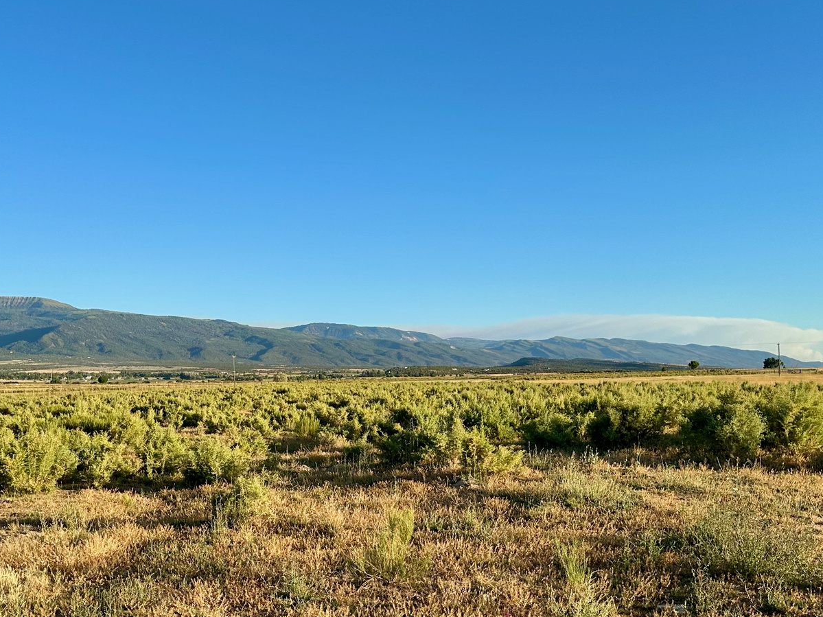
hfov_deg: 45.5
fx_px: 975
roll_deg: +1.2
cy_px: 429
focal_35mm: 41
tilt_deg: -3.1
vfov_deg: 34.7
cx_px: 330
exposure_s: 1/2525
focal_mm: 6.86
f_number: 1.78
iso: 80
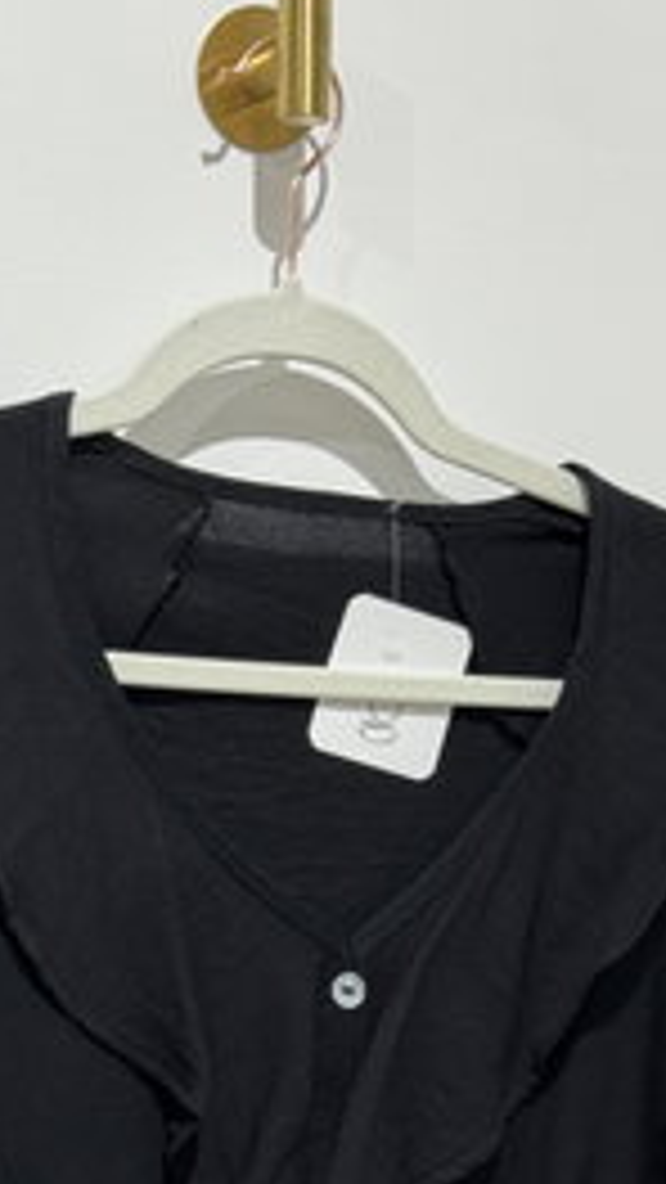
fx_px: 3327
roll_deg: +0.0
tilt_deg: -7.5
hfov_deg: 11.4
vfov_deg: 19.7
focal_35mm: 106
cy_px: 1128
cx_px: 306
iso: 100
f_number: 1.78
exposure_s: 1/50
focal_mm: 6.76
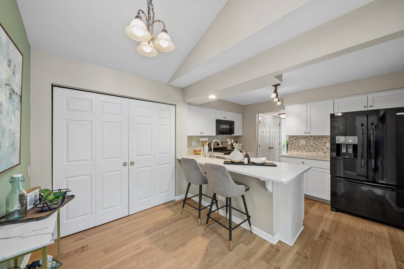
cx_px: 202
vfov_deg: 77.4
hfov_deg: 100.4
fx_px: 168
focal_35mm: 15
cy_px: 134
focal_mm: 15
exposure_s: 1/5
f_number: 8
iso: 400
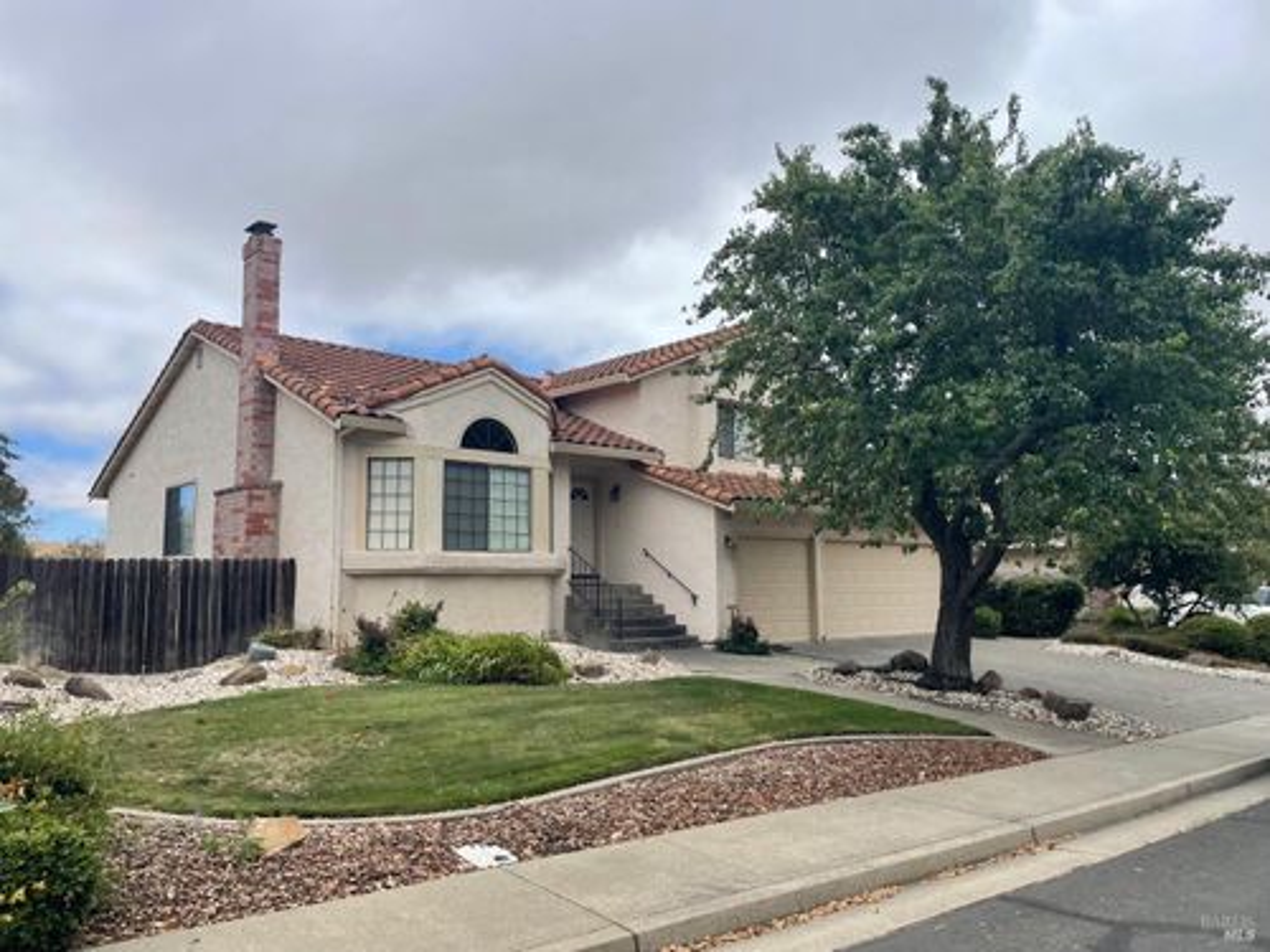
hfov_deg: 67.3
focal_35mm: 26
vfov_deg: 53.1
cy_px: 476
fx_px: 954
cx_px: 635
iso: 32
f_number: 1.6
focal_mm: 4.2
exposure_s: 1/4000
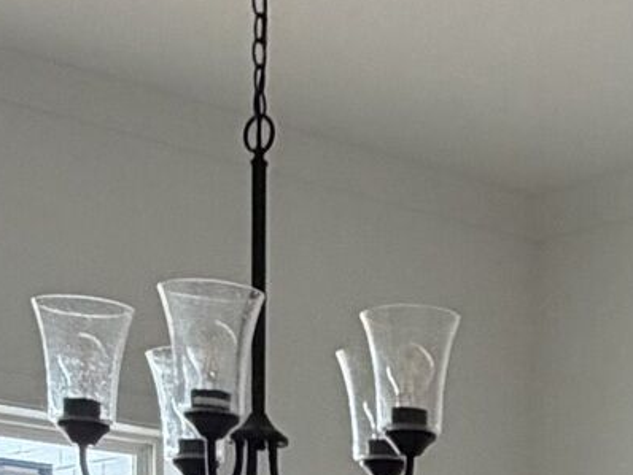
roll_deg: -1.1
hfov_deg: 17.7
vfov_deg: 12.1
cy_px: 980
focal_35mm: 108
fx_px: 1976
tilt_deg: -7.5
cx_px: 666
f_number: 2.2
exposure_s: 1/121
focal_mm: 2.22
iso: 200
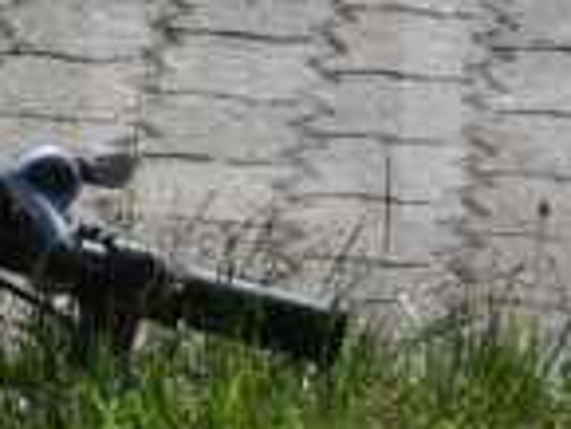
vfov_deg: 2.0
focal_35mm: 741
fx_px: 12233
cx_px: -1303
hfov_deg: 2.6
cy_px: 0
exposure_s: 1/1250
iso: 100
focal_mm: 18.9
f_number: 4
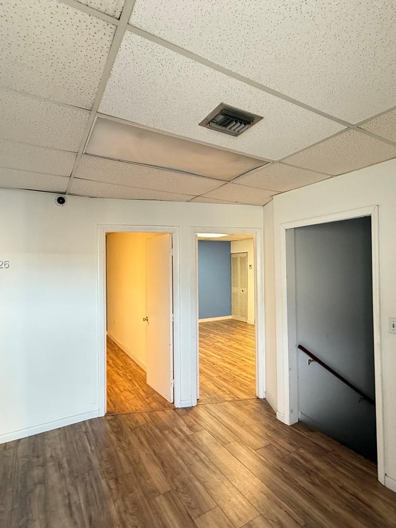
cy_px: 265
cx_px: 228
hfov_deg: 68.3
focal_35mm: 19
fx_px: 290
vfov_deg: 84.7
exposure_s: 1/84
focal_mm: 2.22
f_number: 2.2
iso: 400
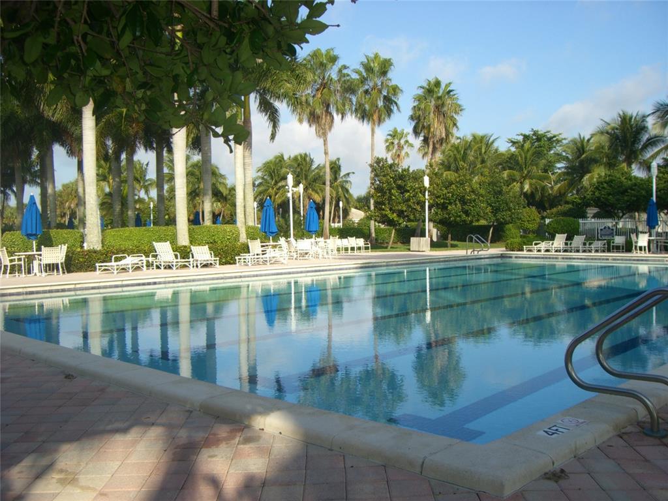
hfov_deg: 49.0
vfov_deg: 37.7
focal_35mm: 38
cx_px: 334
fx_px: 733
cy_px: 250
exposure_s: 1/400
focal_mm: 6.2
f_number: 4.3
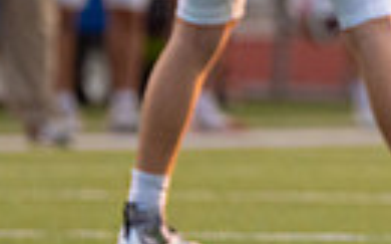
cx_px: 583
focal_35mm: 1366
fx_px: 14544
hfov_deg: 1.5
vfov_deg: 1.0
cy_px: -250
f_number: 2.8
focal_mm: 200
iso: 800
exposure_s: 1/2500
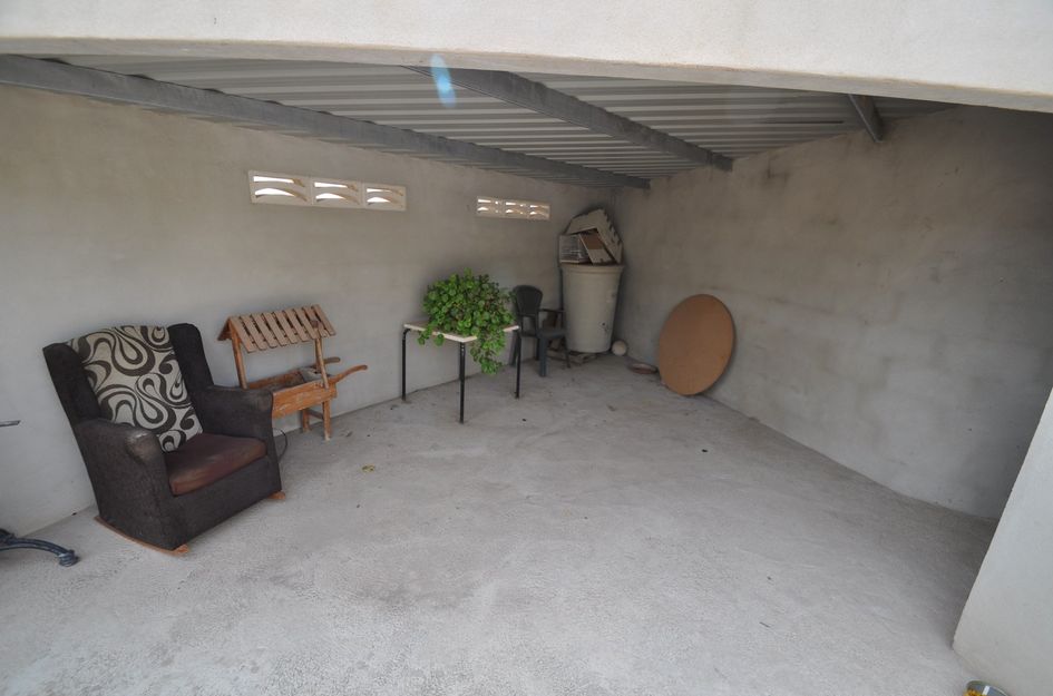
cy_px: 348
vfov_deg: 77.0
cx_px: 526
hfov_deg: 100.5
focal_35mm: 15
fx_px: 438
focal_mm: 10
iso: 200
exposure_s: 1/160
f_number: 6.3
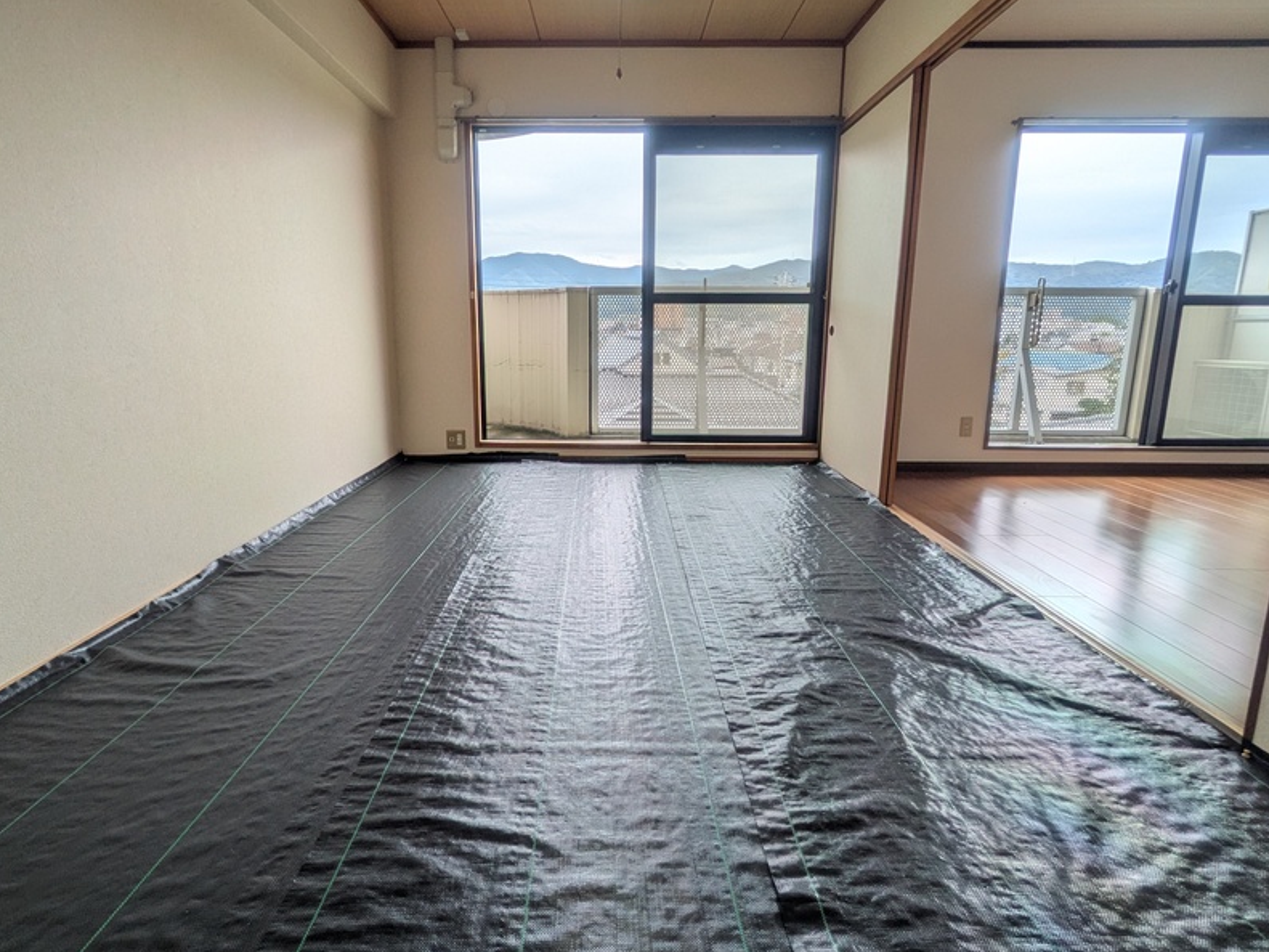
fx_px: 623
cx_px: 602
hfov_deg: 91.0
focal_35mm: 17
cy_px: 433
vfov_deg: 74.6
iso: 50
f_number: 2.2
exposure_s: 1/594
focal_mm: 1.83
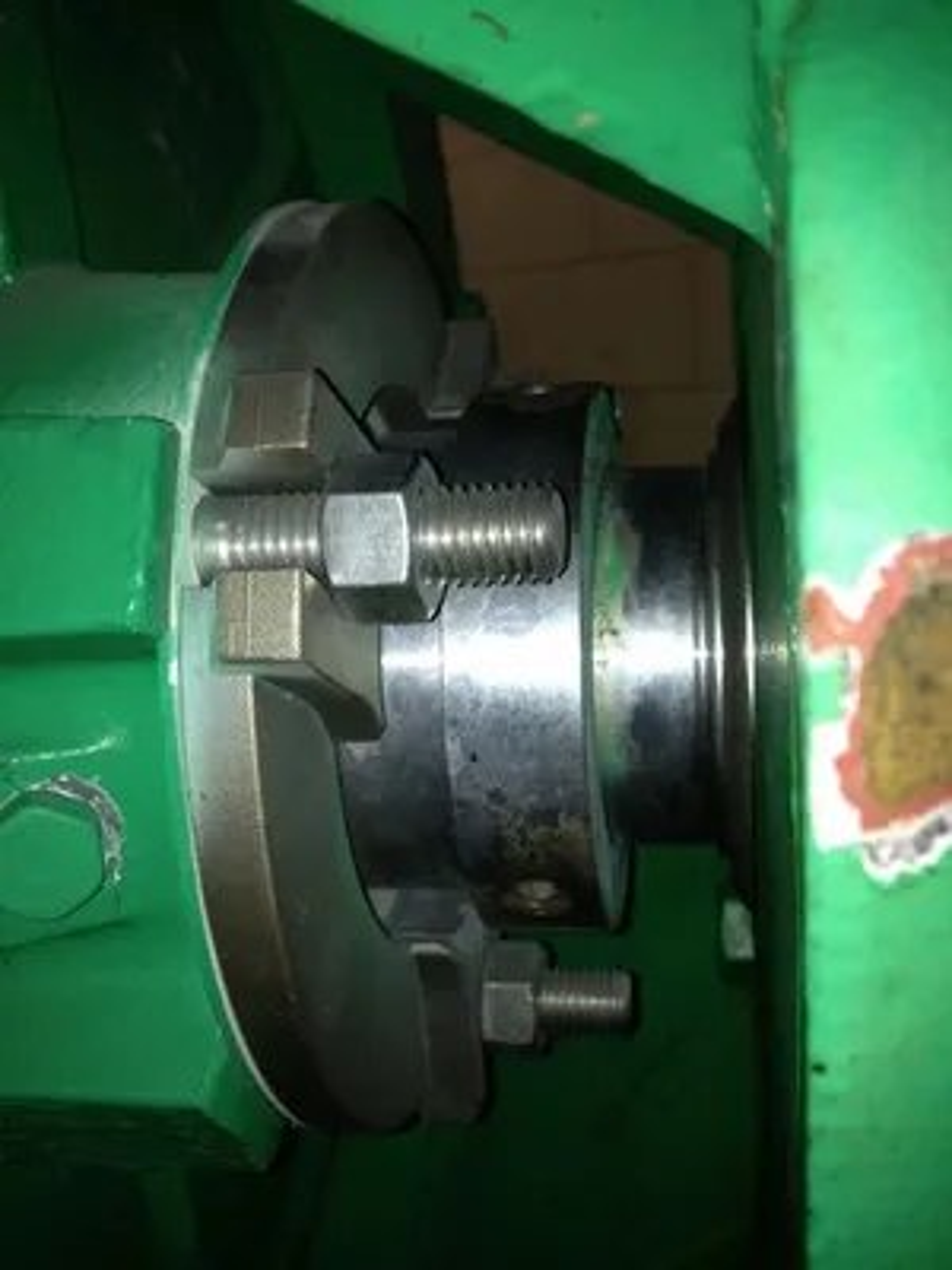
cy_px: 635
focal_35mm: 35
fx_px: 1283
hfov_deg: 40.7
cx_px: 476
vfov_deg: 52.6
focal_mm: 4.28
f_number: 2.4
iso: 50
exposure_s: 1/43
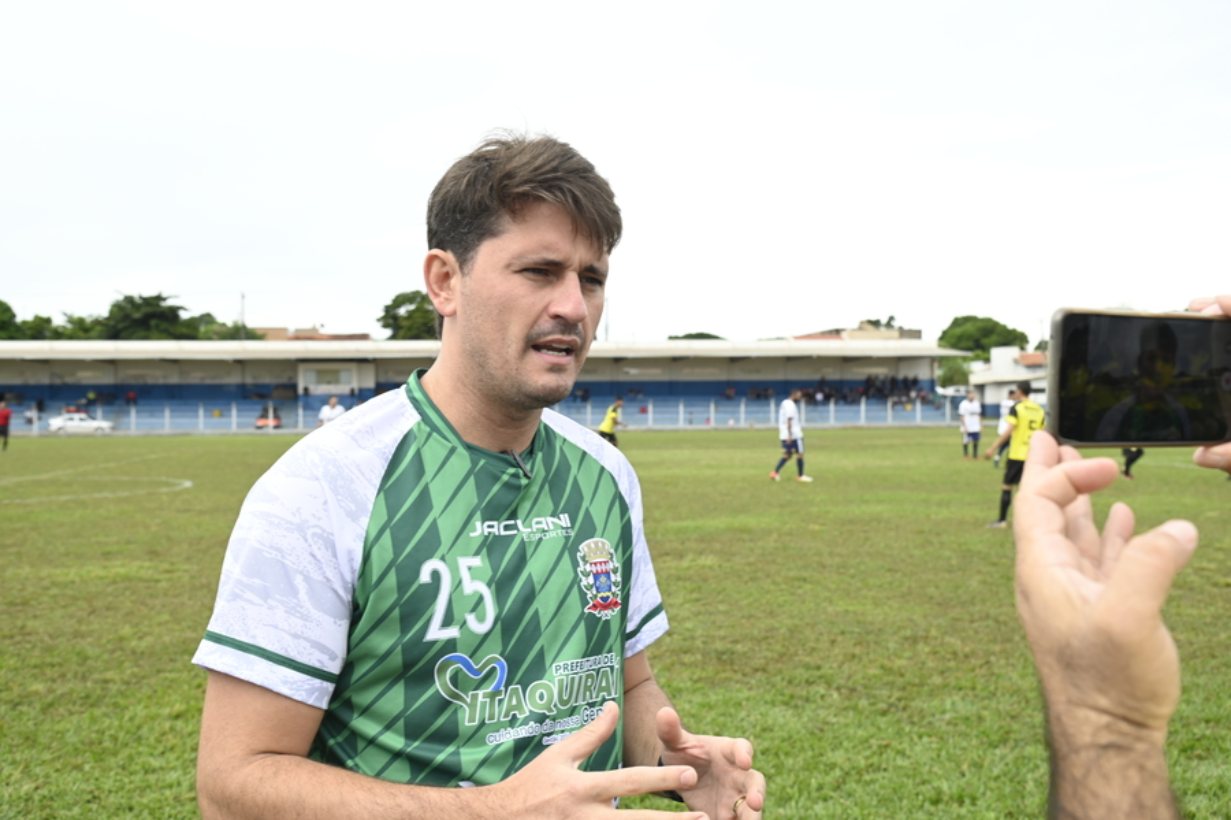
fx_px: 1299
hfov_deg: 50.7
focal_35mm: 38
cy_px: 410
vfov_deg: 35.0
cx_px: 616
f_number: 6.3
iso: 200
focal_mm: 38
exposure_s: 1/125
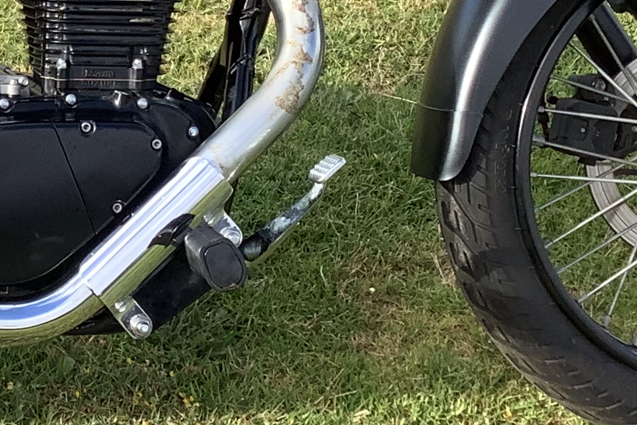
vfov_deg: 11.4
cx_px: -8
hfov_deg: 16.8
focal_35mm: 119
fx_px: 2106
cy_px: -15
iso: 25
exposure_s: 1/364
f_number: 2.4
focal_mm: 3.3
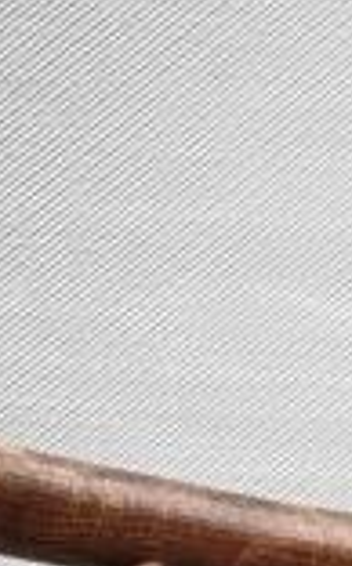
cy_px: 1698
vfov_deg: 9.2
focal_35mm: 181
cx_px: -51
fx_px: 2788
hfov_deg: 7.2
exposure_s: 1/100
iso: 64
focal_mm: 4.3
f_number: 2.4
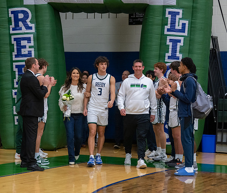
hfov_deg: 18.4
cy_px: 120
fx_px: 699
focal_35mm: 101
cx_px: 94
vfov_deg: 15.7
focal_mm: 70
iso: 4000
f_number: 2.8
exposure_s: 1/320
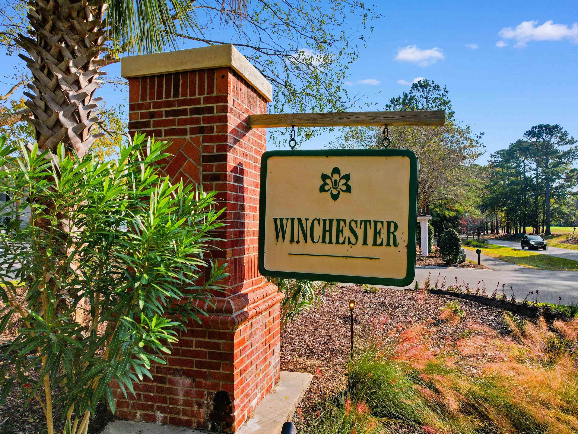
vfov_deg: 56.8
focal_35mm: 24
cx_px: 311
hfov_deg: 71.5
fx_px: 401
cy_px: 218
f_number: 2.8
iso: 100
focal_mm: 8.38
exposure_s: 1/240
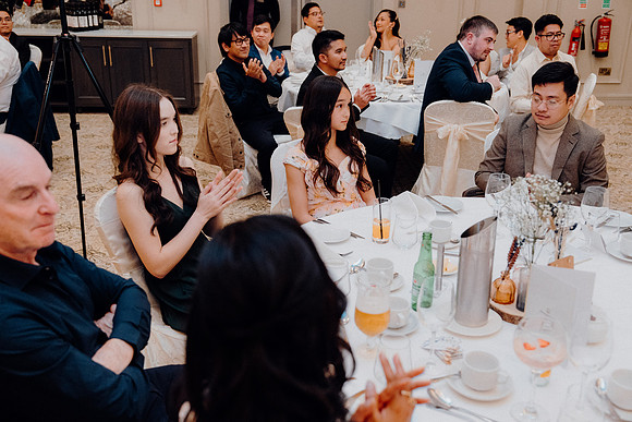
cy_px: 211
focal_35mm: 36
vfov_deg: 36.9
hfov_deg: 53.1
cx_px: 316
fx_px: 632
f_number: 3.5
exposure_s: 1/160
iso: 3200
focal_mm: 36
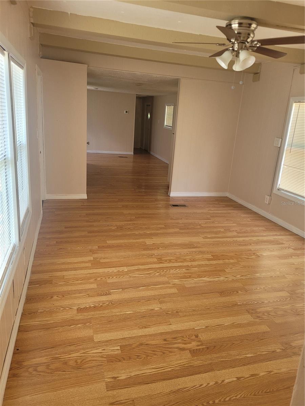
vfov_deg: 67.3
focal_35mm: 26
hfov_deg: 53.1
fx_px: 305
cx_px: 152
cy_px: 203
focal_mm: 5.4
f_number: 1.8
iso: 125
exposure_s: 1/120
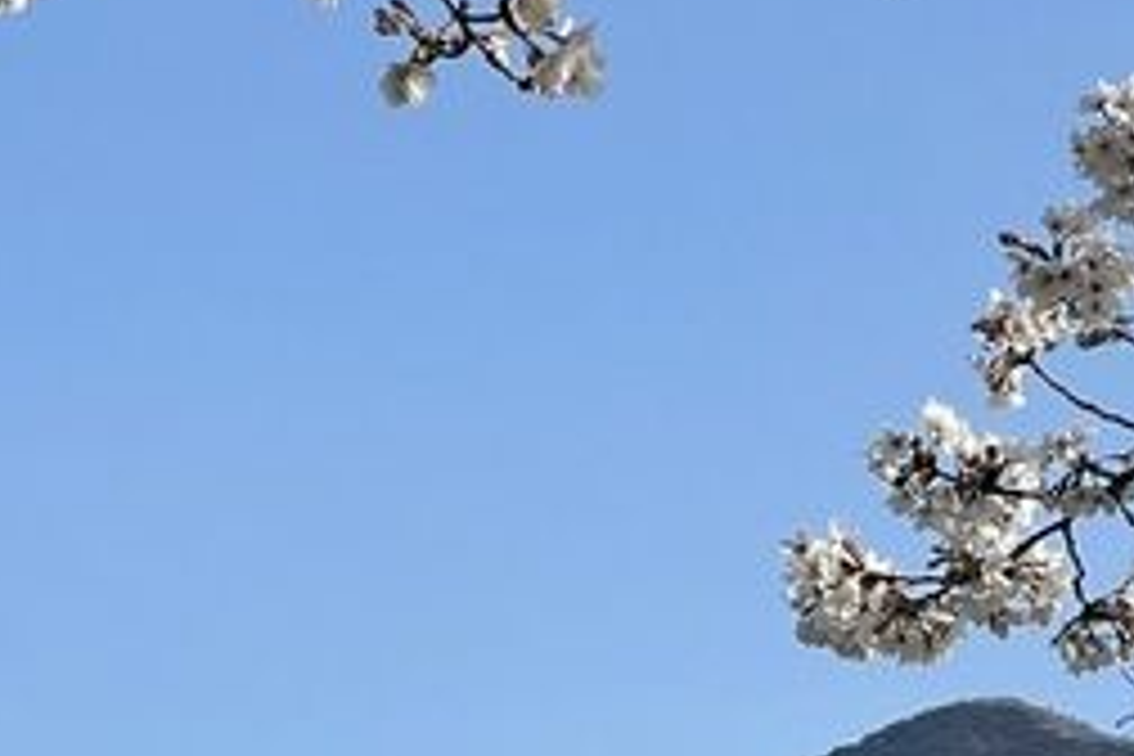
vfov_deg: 7.8
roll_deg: +0.8
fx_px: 5512
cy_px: 583
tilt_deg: +17.0
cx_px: 1294
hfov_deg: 11.5
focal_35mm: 175
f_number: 2
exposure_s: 1/1261
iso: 25
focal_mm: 6
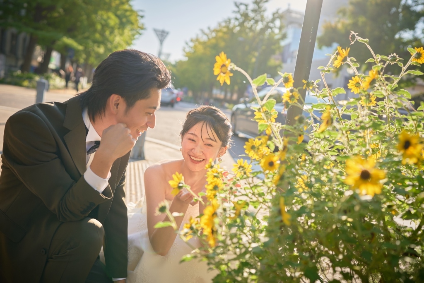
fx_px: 412
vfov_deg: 37.9
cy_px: 142
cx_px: 212
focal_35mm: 35
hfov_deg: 54.4
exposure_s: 1/1600
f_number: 2.5
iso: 100
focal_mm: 35
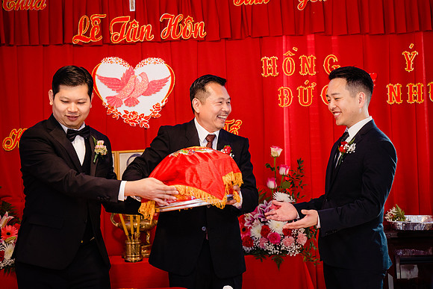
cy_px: 136
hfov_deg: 28.8
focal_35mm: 70
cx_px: 218
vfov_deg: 19.4
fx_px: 844
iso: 1600
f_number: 4
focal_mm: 65
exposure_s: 1/125
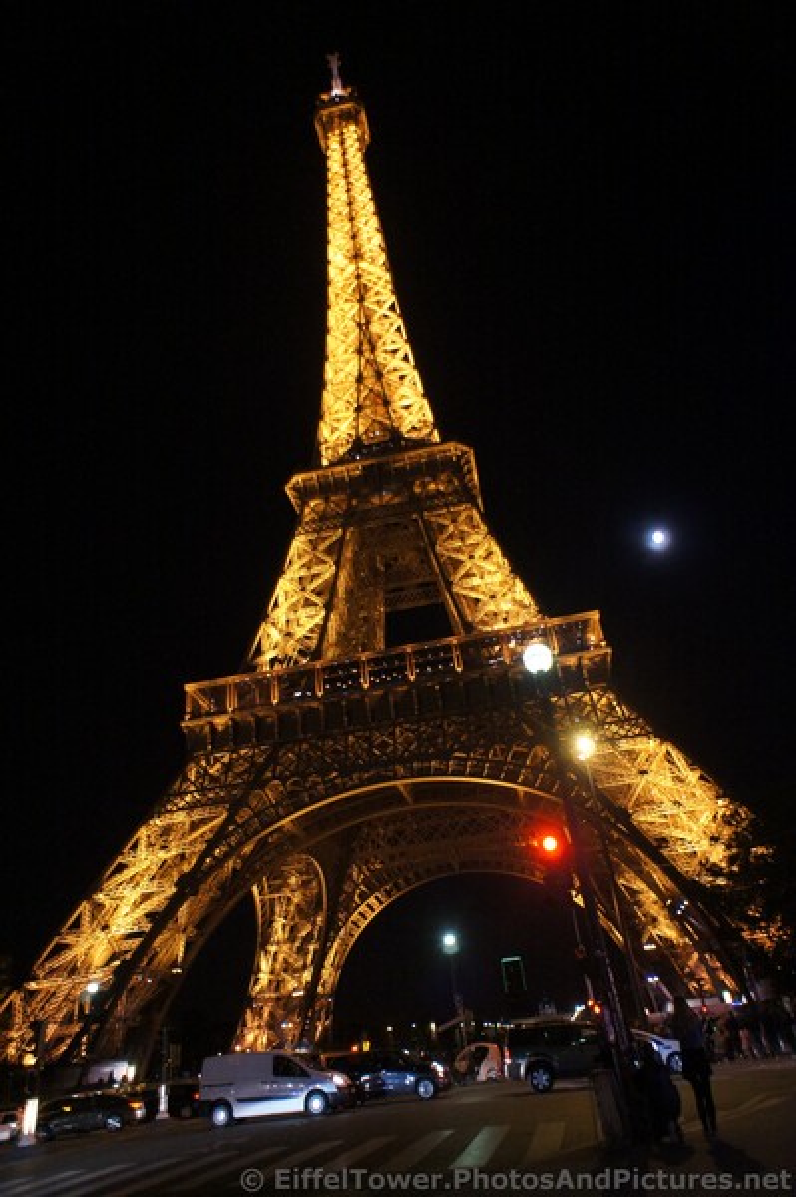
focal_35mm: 24
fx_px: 797
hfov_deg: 53.1
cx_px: 398
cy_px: 598
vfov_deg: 73.8
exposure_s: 1/50
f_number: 2.8
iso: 1600
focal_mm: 16
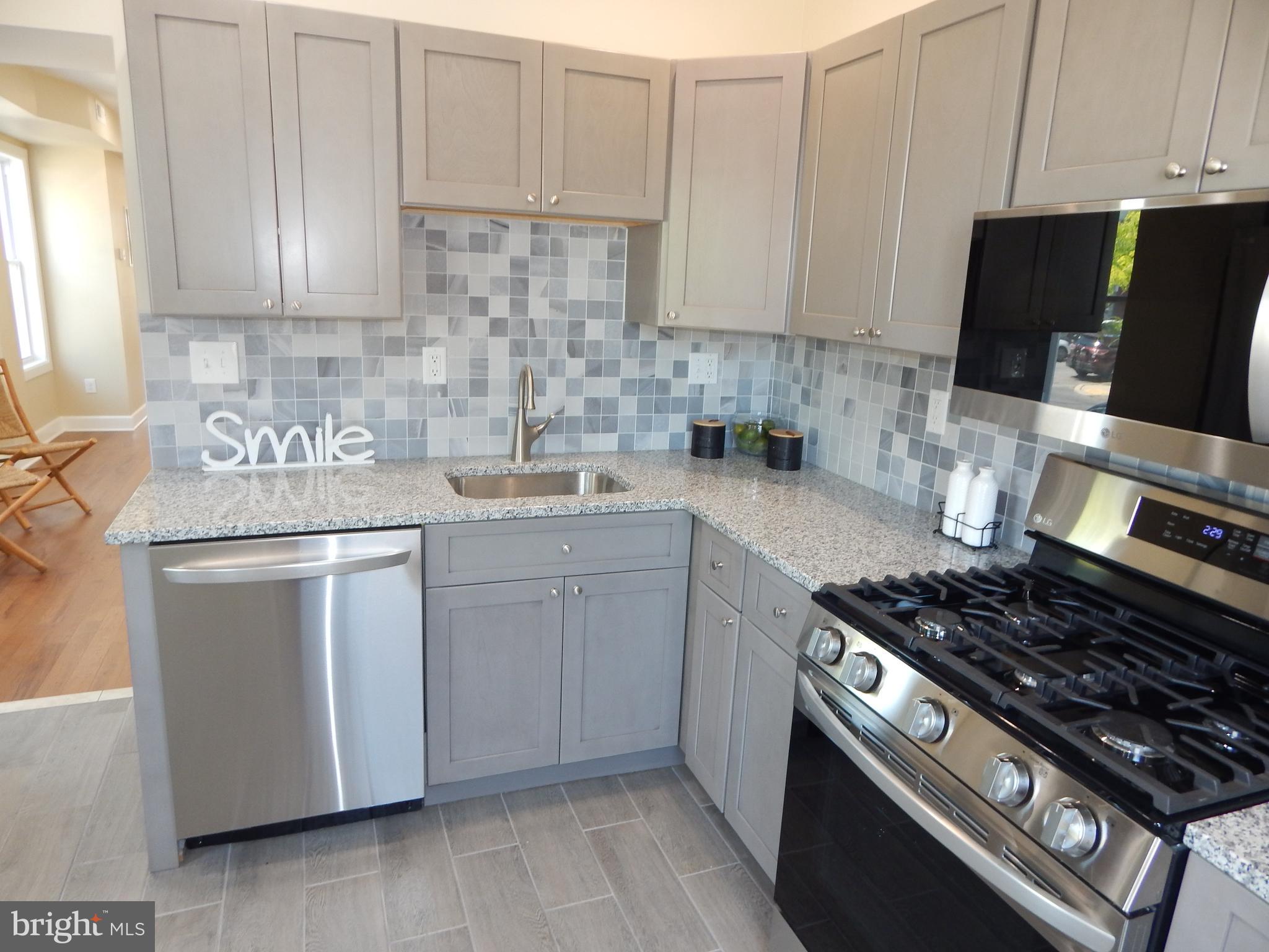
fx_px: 807
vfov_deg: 61.1
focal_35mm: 22
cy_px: 476
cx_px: 634
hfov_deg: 76.4
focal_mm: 4
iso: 160
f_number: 3
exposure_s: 1/30
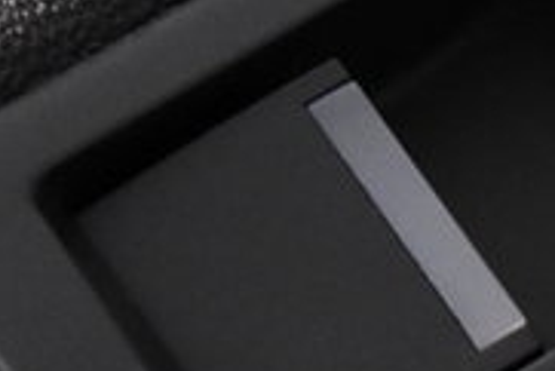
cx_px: 1220
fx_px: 9180
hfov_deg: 3.4
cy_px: 112
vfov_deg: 2.3
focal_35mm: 595
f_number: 4
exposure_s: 1/125
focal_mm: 70
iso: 5000
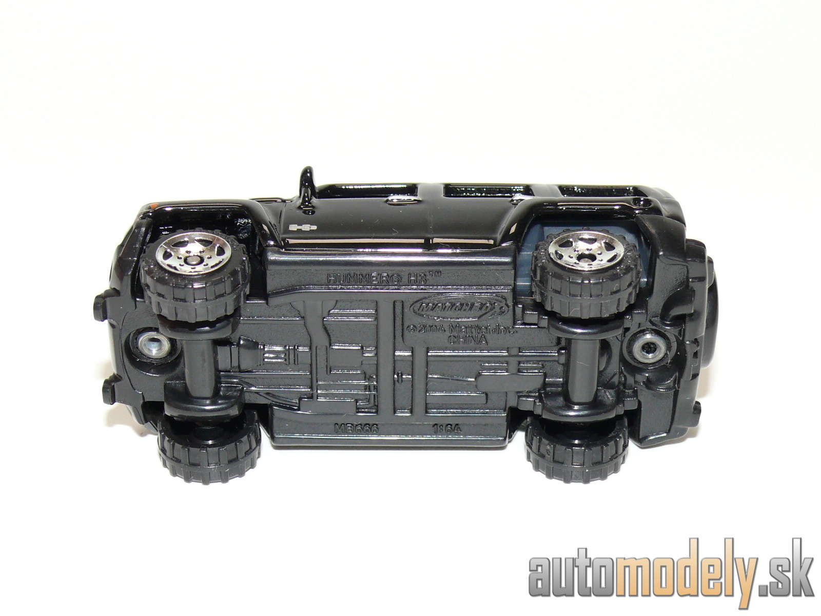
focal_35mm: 82
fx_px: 1945
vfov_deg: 18.0
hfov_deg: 23.8
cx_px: 410
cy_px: 308
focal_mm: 12.1
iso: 100
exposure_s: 1/30
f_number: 4
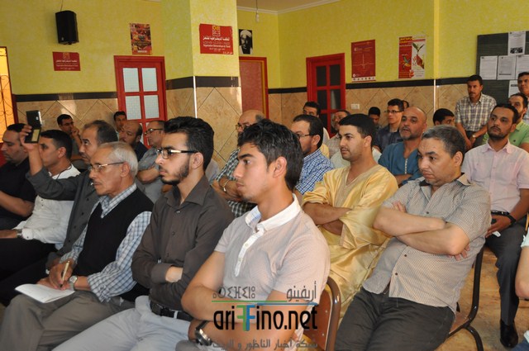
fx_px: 440
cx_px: 264
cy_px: 176
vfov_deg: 43.5
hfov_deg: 62.0
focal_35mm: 30
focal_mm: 20
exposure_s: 1/60
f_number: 3.5
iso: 800
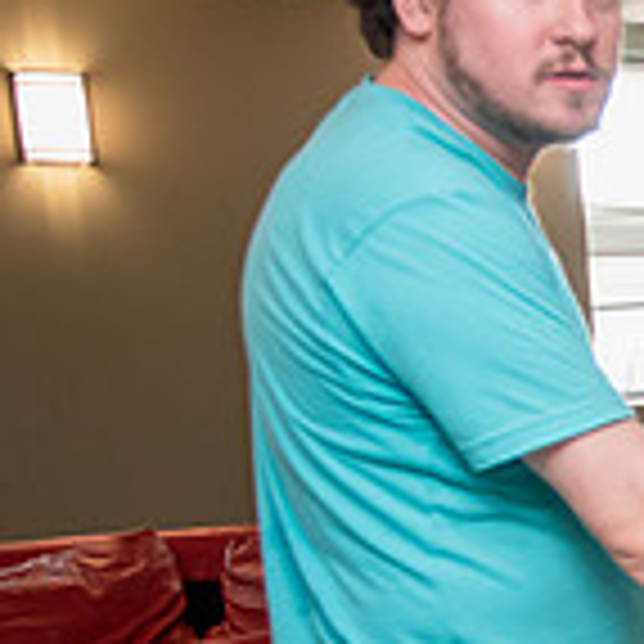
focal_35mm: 86
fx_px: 1810
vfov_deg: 19.9
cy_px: 525
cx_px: 1270
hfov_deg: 16.0
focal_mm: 25
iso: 1000
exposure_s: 1/250
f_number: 3.2
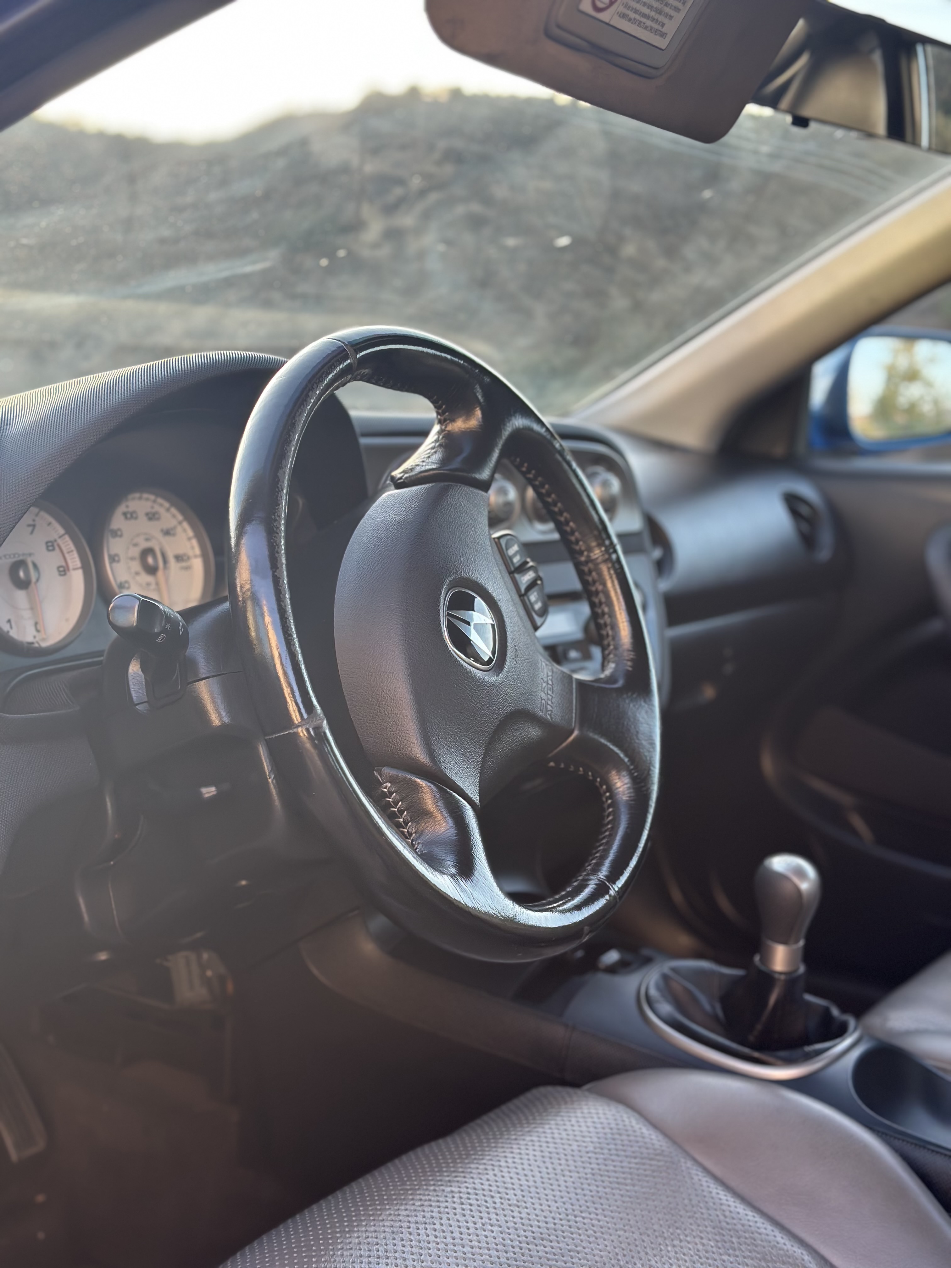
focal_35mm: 48
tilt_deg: -7.3
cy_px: 634
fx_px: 1758
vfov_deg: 39.7
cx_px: 476
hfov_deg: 30.3
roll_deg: -4.6
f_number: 1.78
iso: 100
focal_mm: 6.86
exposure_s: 1/172
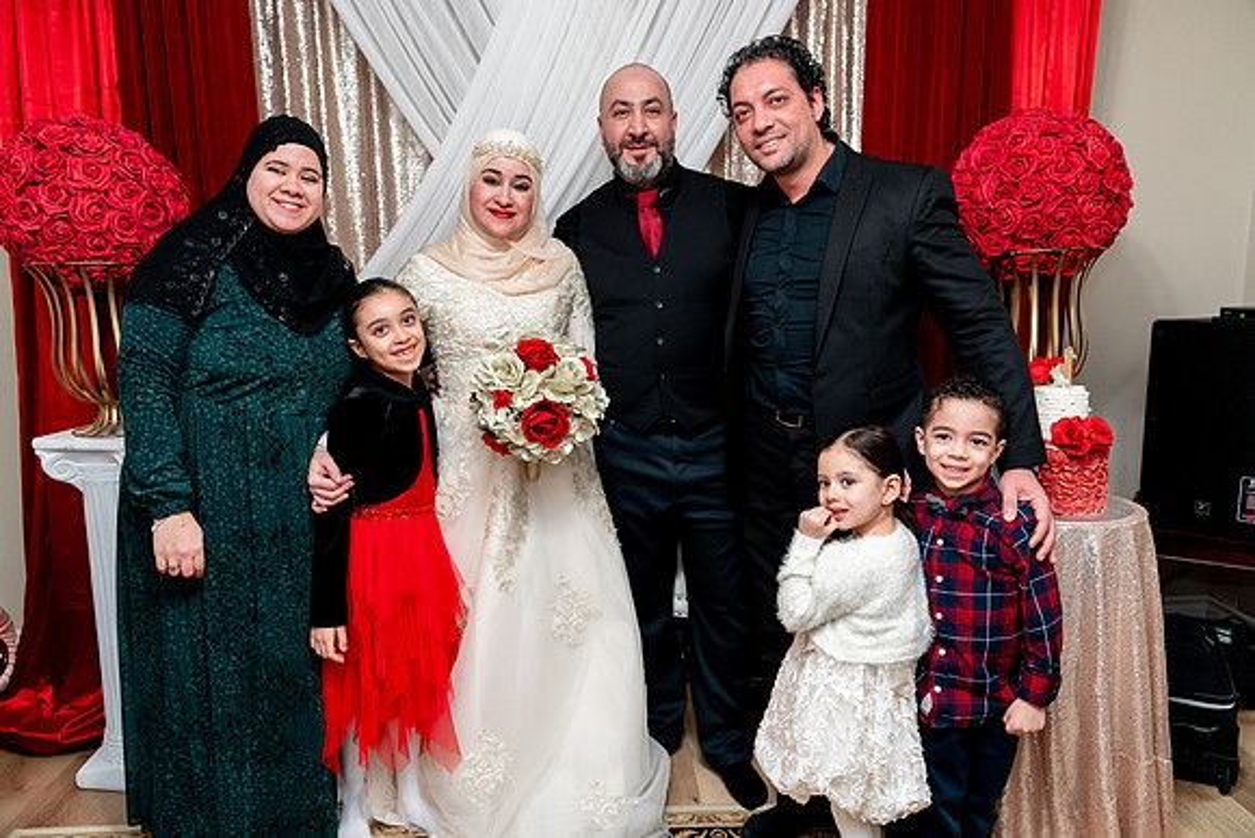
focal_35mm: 25
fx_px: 872
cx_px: 628
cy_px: 419
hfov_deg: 71.5
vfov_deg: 51.3
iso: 1250
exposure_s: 1/160
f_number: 2.8
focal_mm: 25
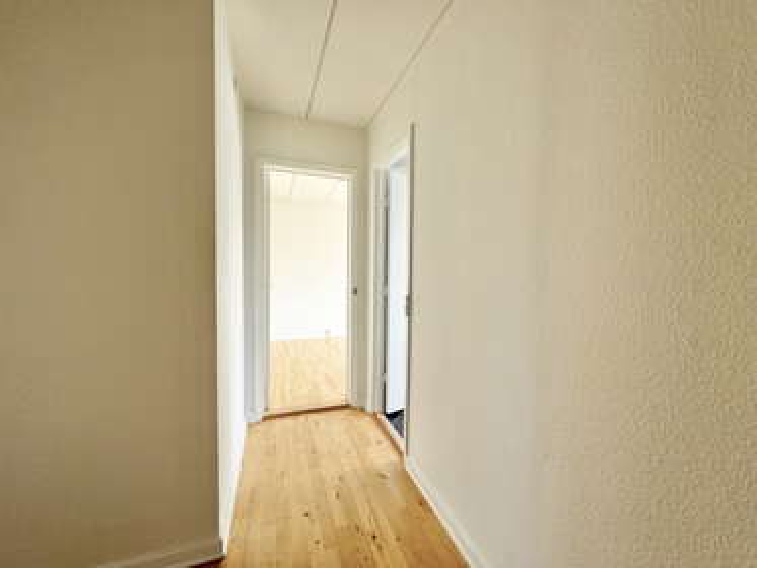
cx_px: 378
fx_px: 306
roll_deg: -0.1
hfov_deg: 102.0
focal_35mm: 14
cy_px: 284
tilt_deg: -2.1
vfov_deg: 85.7
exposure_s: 1/99
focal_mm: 2.22
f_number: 2.2
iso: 50
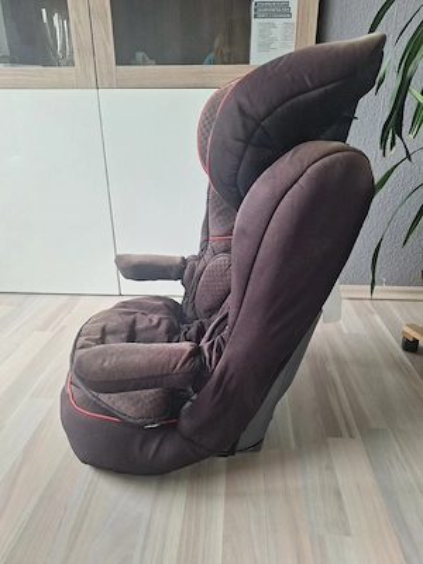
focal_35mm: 23
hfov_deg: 58.9
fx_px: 375
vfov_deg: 73.9
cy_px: 282
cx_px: 212
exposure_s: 1/50
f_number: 1.8
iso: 125
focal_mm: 5.54
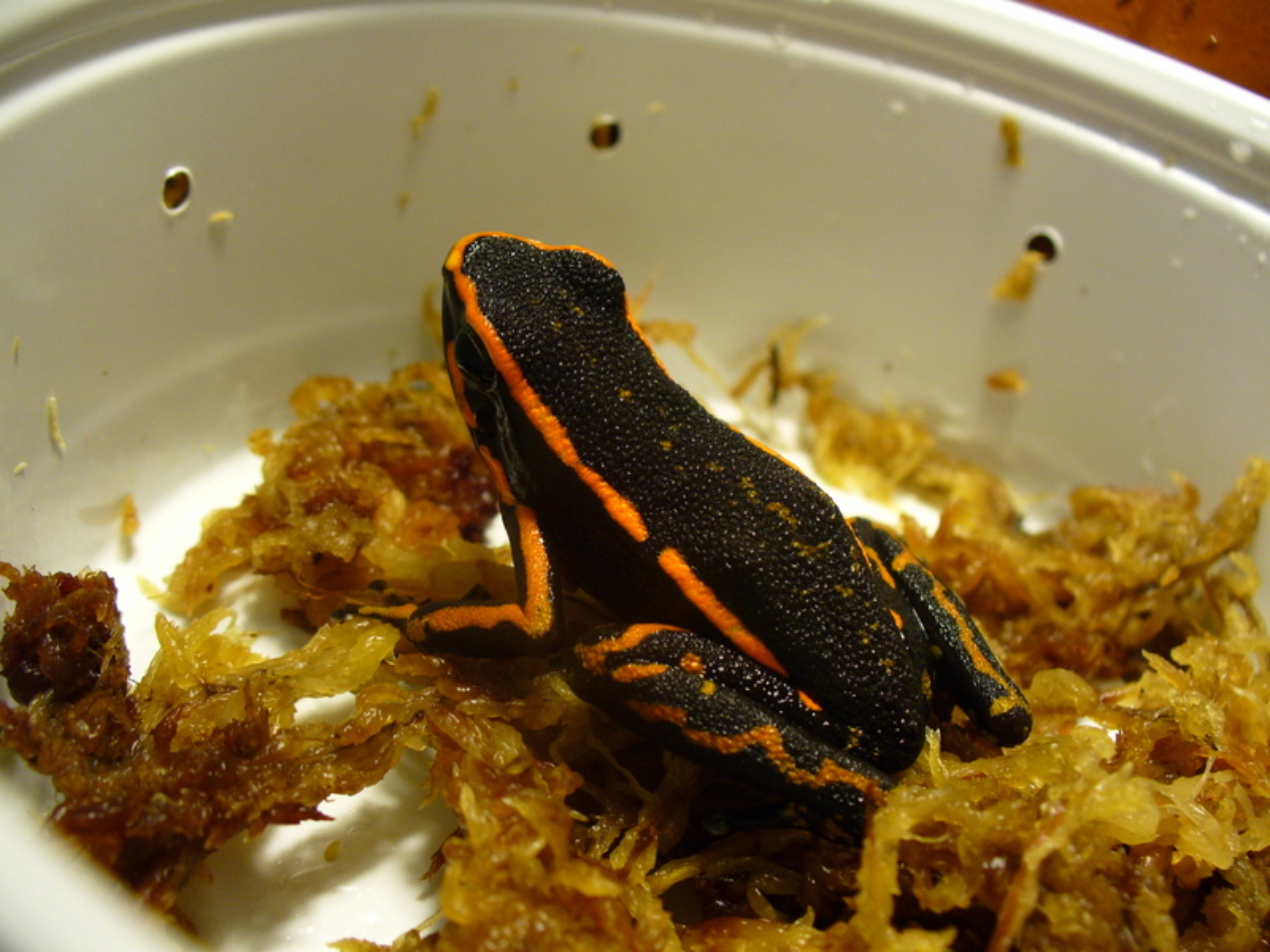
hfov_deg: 50.1
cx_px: 635
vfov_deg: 38.7
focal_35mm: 37
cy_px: 476
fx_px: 1357
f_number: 2.8
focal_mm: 6.1
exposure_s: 1/25
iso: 125
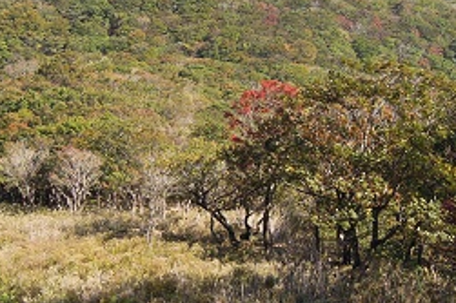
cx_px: 222
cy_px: 102
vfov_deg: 23.2
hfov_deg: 34.5
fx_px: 734
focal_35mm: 58
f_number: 3.2
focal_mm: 6.3
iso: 160
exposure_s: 1/800
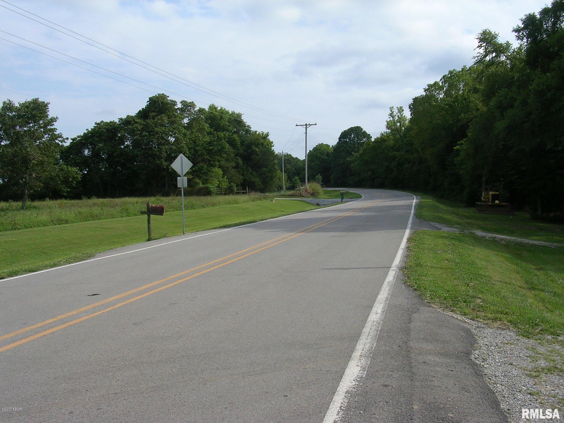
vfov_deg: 37.7
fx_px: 619
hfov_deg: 49.0
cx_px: 282
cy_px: 212
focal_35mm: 38
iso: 50
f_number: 5.6
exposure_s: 1/317
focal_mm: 5.8
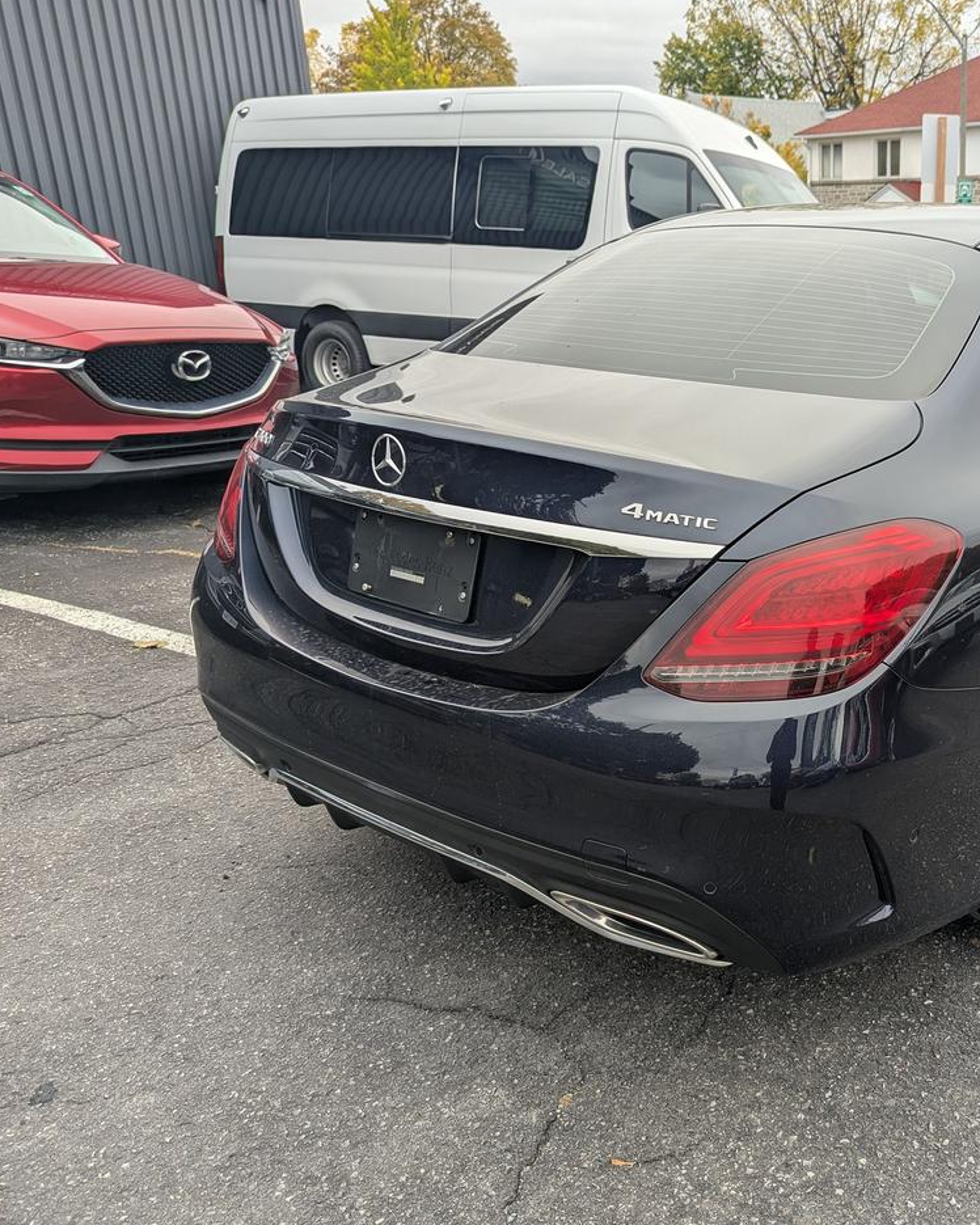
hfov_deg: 43.4
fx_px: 1160
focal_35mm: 32
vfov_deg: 55.7
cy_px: 620
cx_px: 799
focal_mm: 6.81
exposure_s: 1/225
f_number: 1.85
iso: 36
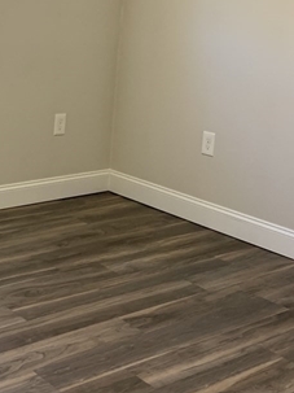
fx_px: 748
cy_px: 128
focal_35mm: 66
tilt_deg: -10.6
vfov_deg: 29.2
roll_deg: -2.9
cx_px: 30
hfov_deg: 21.7
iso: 160
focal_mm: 4.25
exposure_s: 1/60
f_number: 1.8
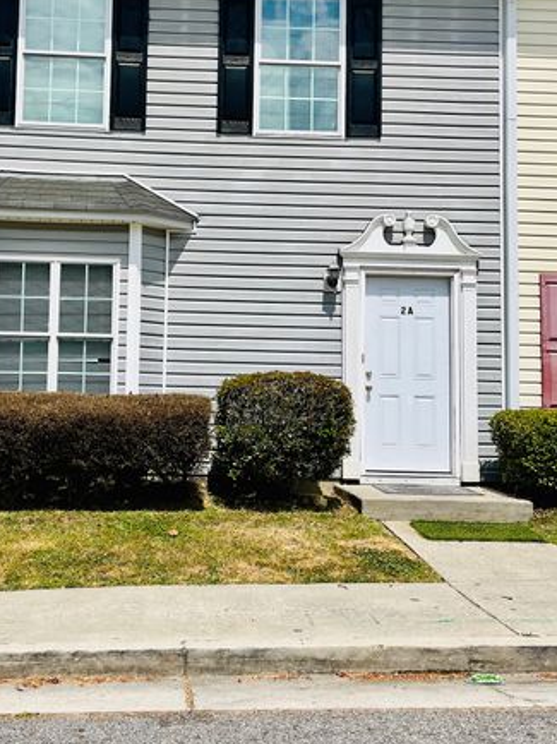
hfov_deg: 35.4
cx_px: 166
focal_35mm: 40
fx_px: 859
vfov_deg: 46.6
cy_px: 311
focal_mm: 5.1
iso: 50
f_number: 1.6
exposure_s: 1/6173
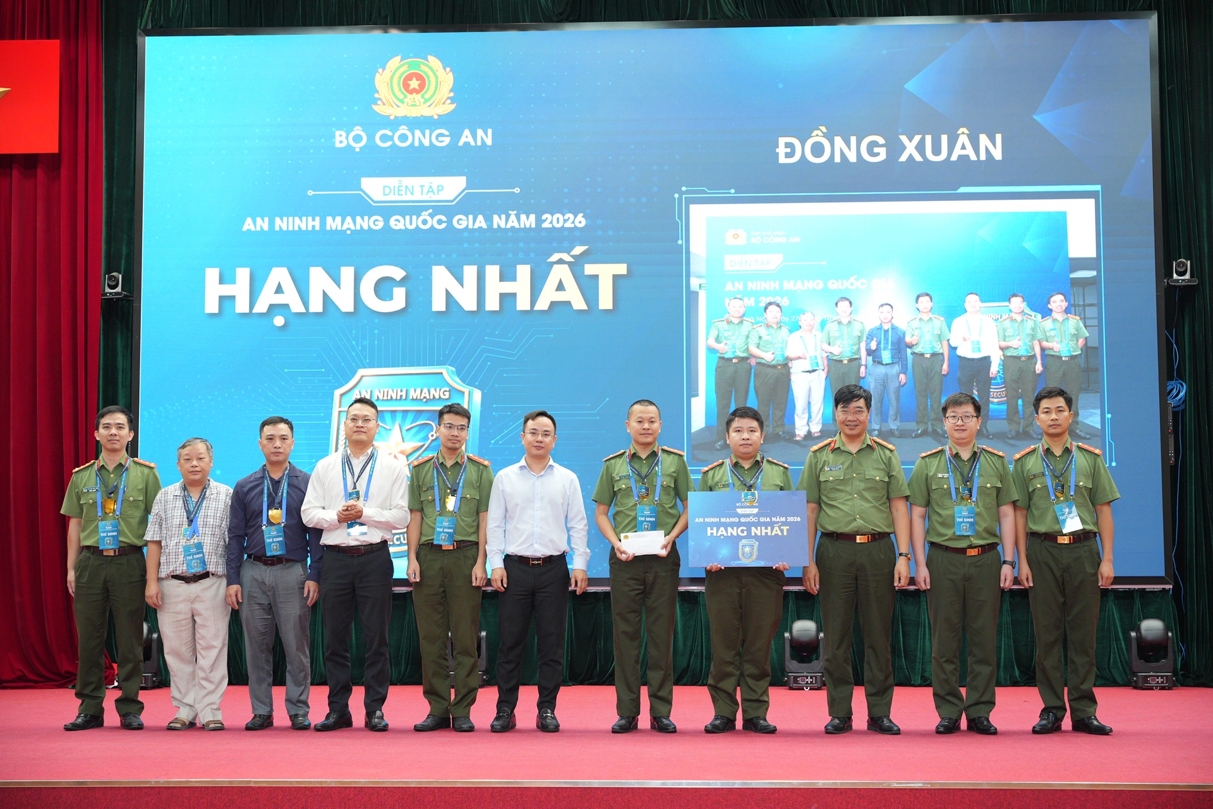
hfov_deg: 39.3
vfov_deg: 26.8
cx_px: 606
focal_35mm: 50
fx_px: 1698
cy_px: 404
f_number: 3.5
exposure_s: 1/100
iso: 1600
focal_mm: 50.4
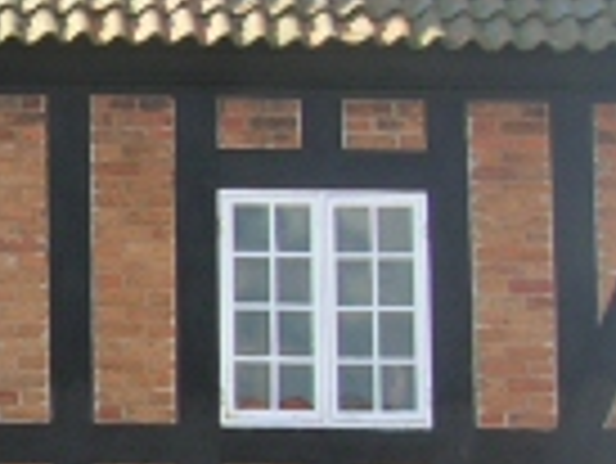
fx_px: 2654
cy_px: 234
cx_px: -319
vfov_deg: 10.0
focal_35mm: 149
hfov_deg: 12.6
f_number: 4.9
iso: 50
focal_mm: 5.7
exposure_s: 1/118
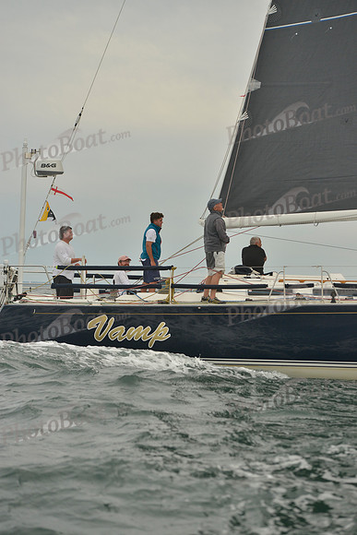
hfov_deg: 14.4
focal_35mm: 95
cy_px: 268
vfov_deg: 21.5
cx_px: 178
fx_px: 1412
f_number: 4
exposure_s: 1/1250
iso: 400
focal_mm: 95
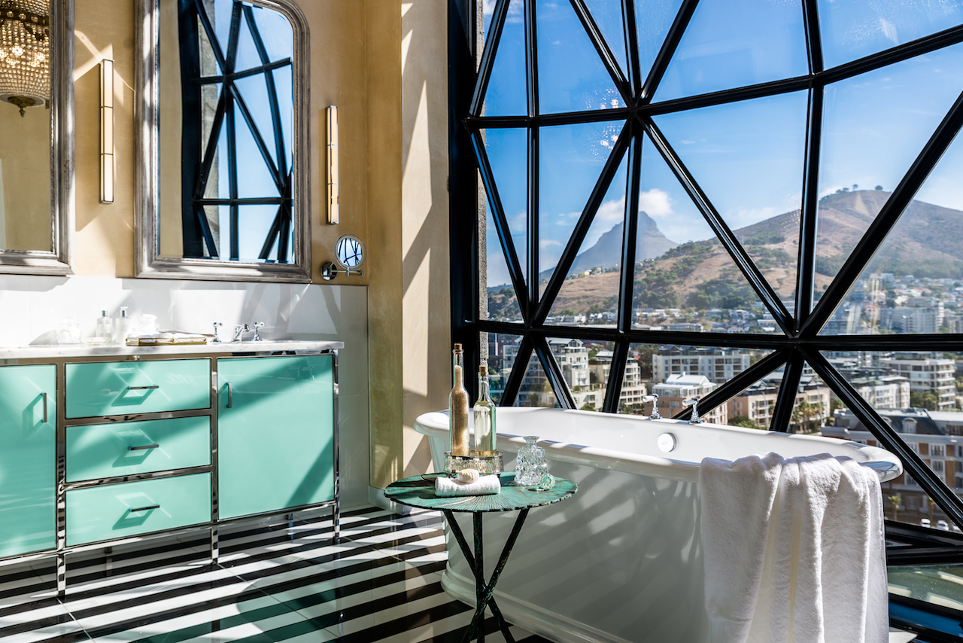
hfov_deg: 61.9
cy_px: 322
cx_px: 482
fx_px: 803
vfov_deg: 43.6
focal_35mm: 30
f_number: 7.1
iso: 50
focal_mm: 30
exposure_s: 1/320
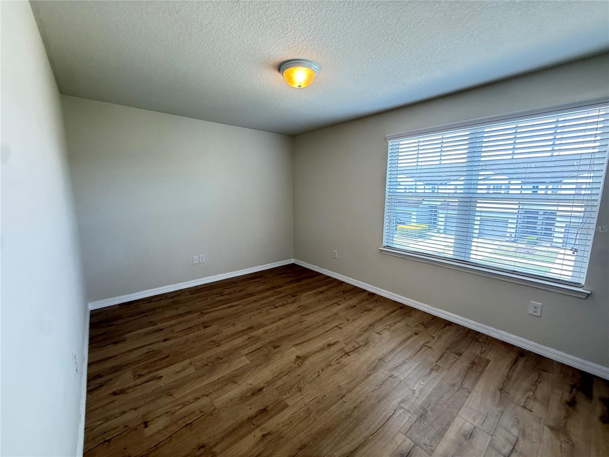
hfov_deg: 102.1
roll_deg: +1.2
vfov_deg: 85.7
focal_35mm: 14
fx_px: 246
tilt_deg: -7.0
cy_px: 228
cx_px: 304
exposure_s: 1/60
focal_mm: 2.22
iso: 160
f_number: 2.2
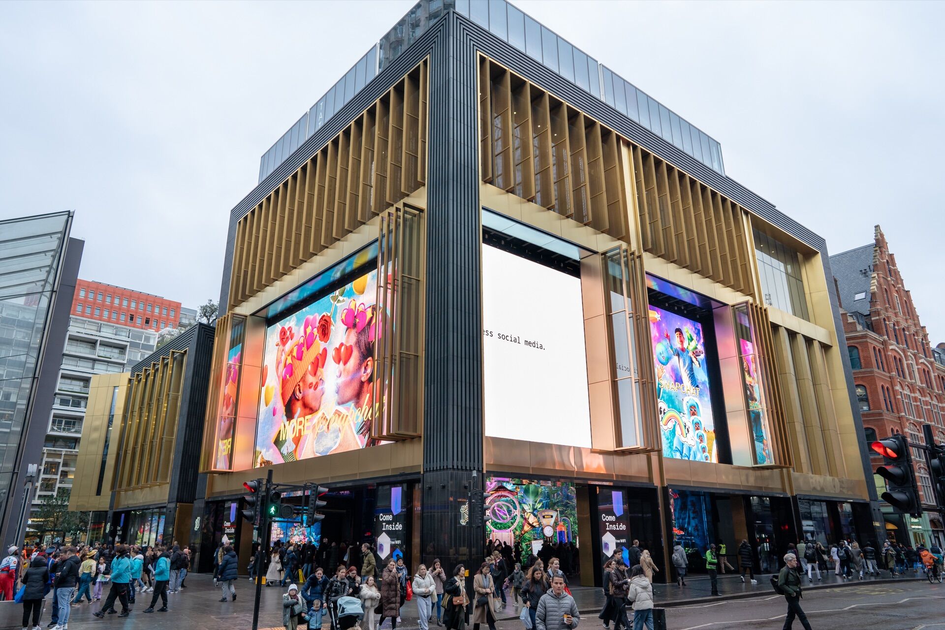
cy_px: 315
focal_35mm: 24
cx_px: 472
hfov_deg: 73.7
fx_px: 630
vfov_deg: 53.1
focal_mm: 24
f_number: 3.5
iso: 320
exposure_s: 1/160
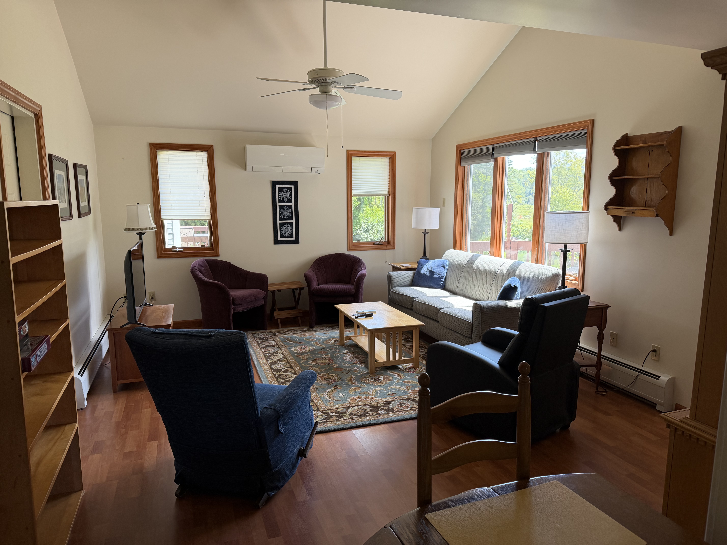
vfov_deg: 56.8
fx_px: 504
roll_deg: +0.0
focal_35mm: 24
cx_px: 364
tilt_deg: -9.0
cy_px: 272
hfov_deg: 71.6
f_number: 1.78
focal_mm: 6.76
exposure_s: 1/177
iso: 125
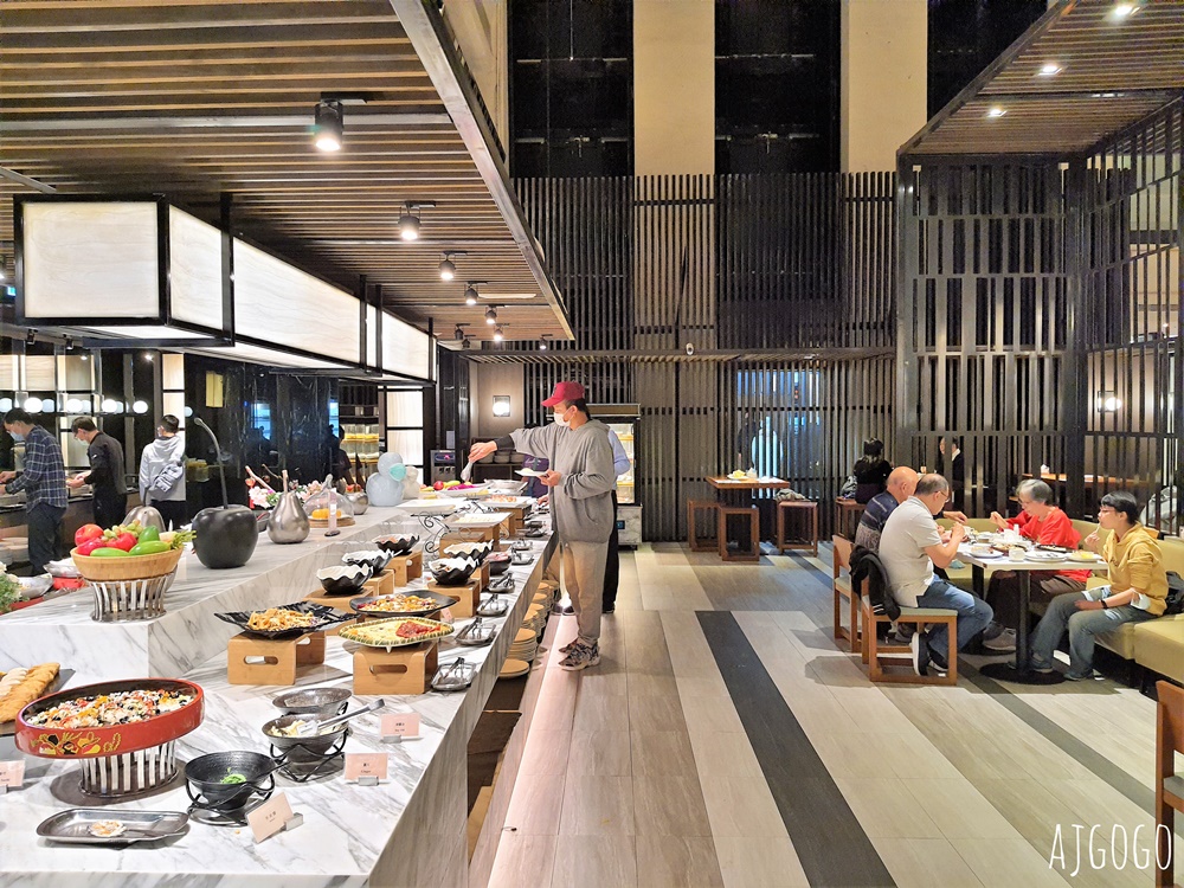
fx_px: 889
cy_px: 444
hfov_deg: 67.3
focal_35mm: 26
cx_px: 592
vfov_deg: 53.1
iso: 250
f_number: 1.7
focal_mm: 4.32
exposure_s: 1/40
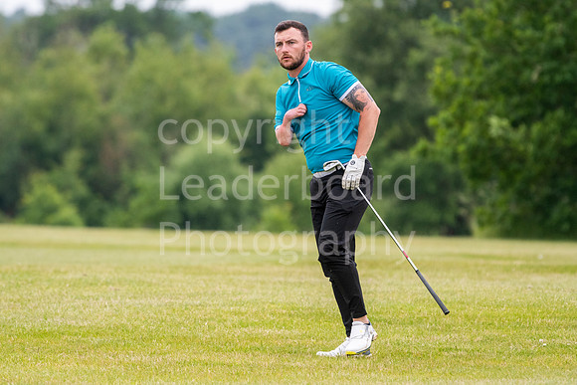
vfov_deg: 2.6
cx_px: 288
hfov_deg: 3.9
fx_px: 8416
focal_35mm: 525
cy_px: 192
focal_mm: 350
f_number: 5.6
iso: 1250
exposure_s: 1/1000
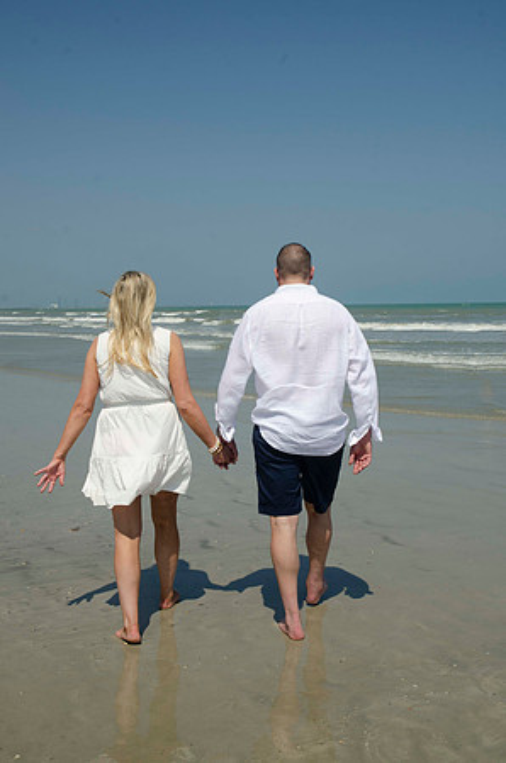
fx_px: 921
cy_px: 382
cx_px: 253
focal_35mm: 44
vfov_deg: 45.0
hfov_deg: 30.7
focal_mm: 29
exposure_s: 1/250
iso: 100
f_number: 10
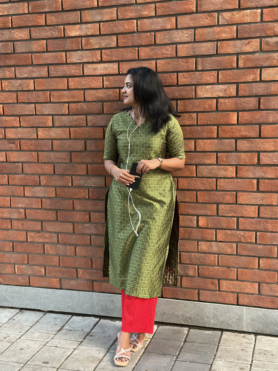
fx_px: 514
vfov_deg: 39.7
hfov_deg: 30.3
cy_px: 186
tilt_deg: -8.1
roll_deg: +1.2
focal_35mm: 48
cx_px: 139
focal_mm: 6.86
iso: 400
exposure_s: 1/49
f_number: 1.78
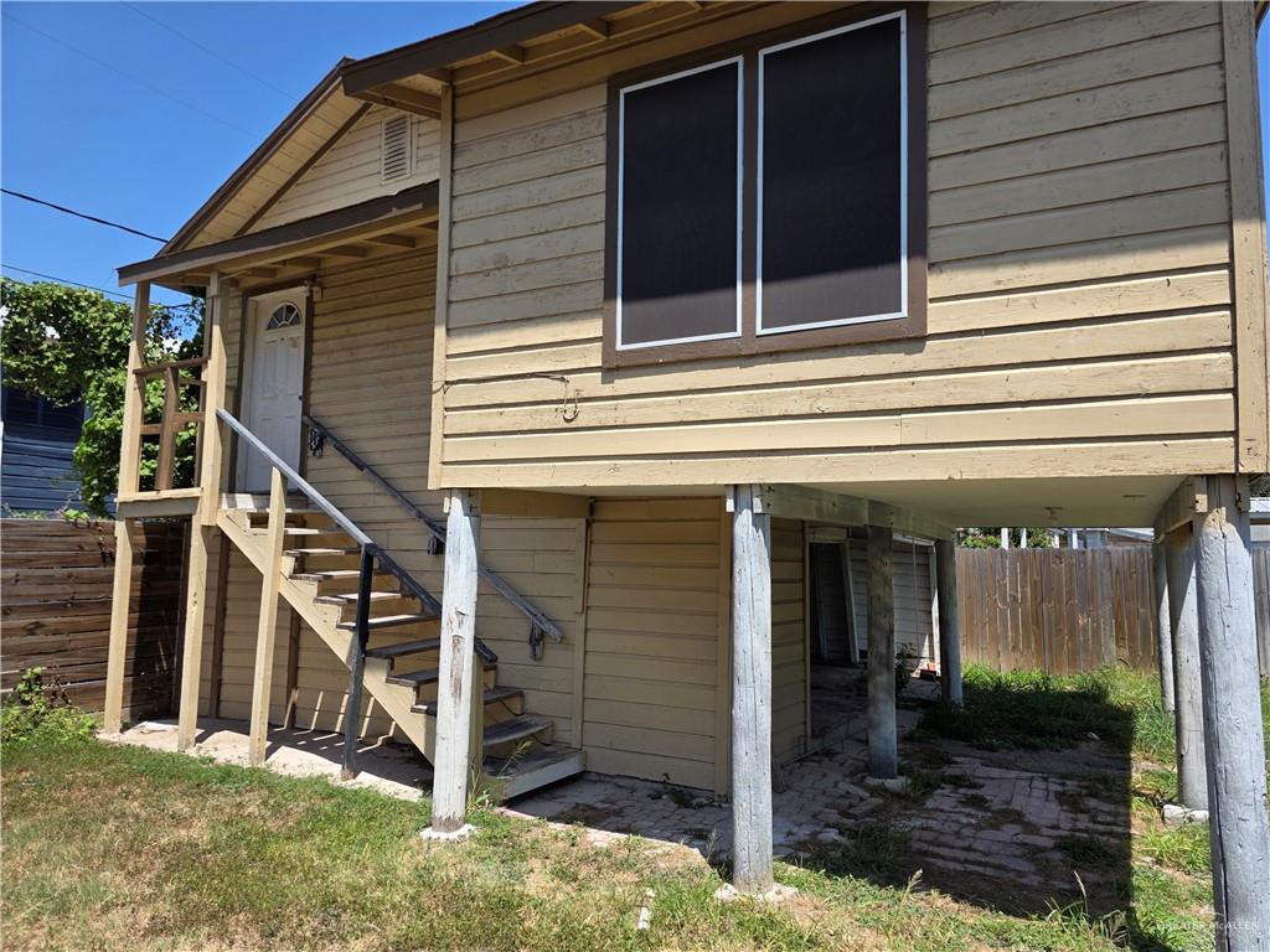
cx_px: 635
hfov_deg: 73.9
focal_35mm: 23
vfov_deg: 58.9
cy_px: 476
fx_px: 844
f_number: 1.7
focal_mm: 6.3
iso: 80
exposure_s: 1/4145
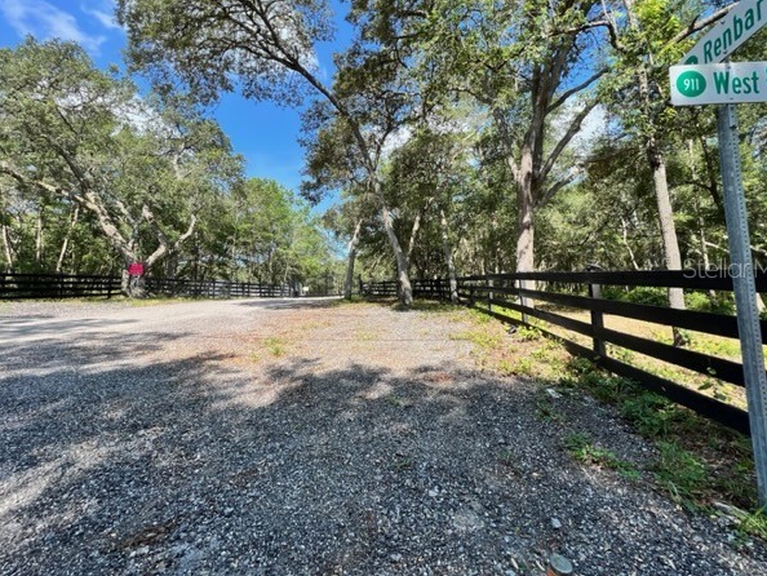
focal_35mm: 14
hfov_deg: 102.0
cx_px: 391
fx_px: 310
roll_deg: +1.9
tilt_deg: +7.3
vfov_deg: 85.6
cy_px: 267
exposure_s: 1/626
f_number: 1.8
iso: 32
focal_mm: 1.57
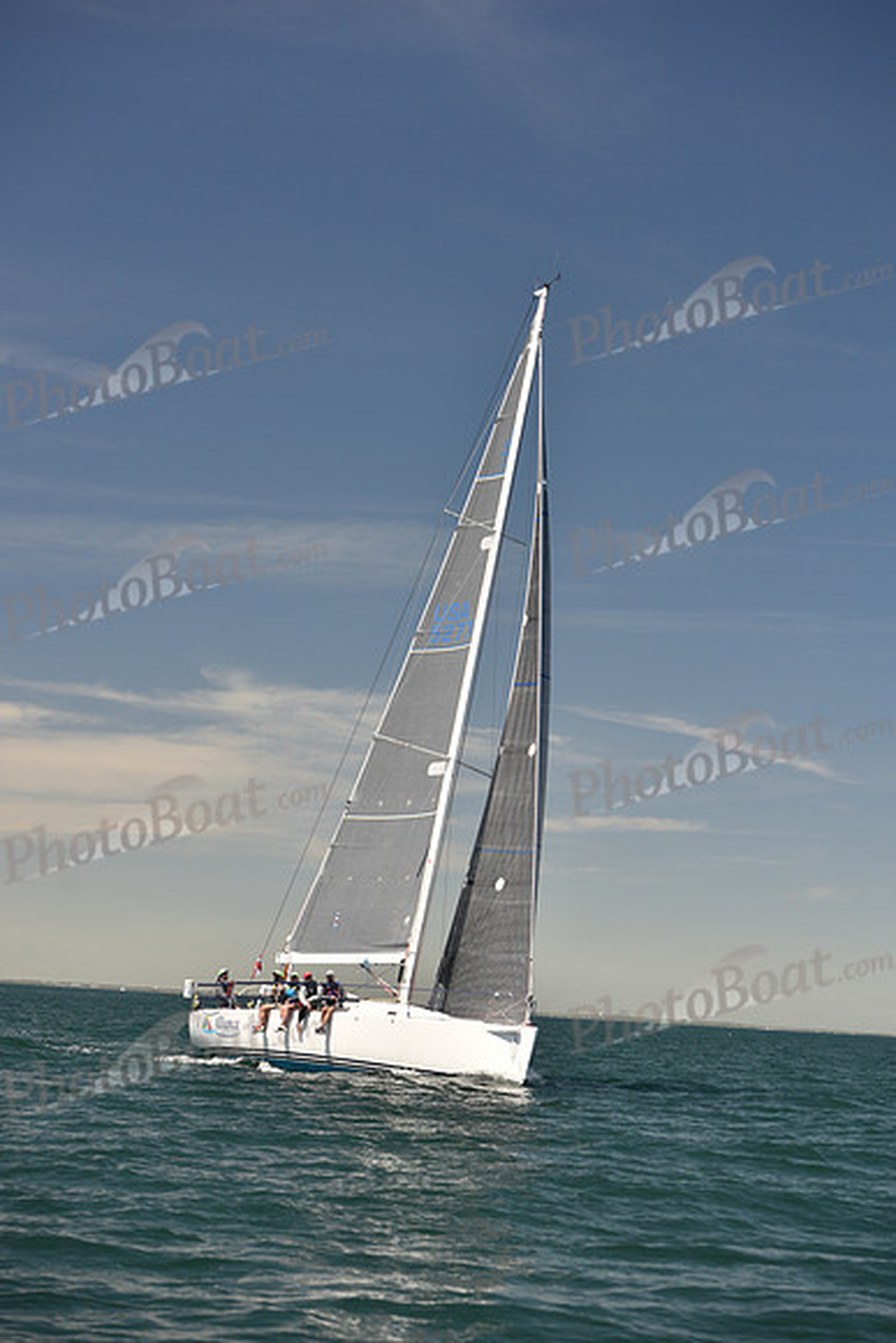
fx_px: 2612
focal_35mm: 70
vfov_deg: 28.8
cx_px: 448
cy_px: 672
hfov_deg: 19.5
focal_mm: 70
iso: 250
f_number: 4.5
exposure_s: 1/800
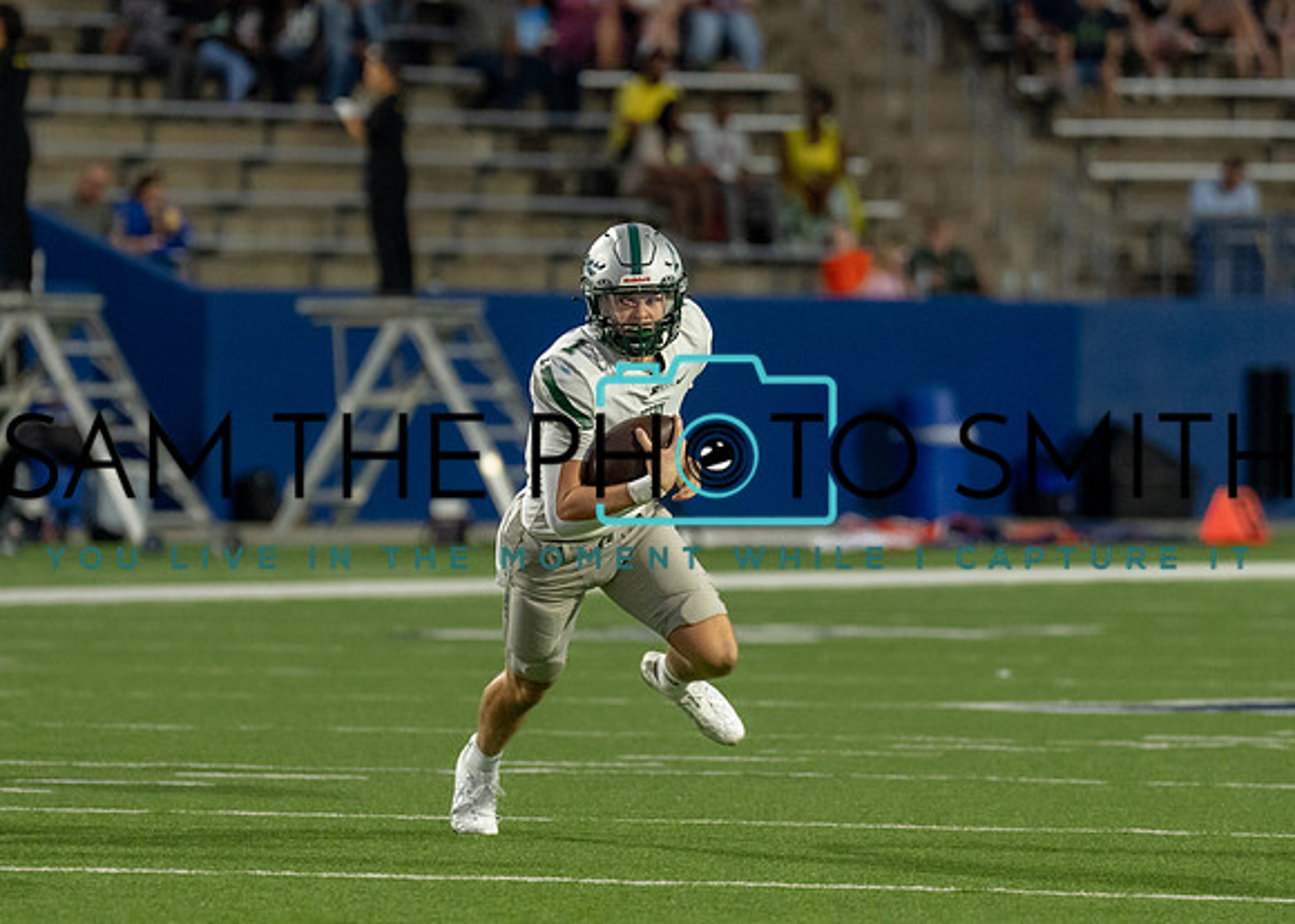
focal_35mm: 484
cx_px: 605
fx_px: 17813
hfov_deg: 4.2
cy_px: 437
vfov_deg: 3.0
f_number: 2.8
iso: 2000
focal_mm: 200
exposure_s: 1/1600
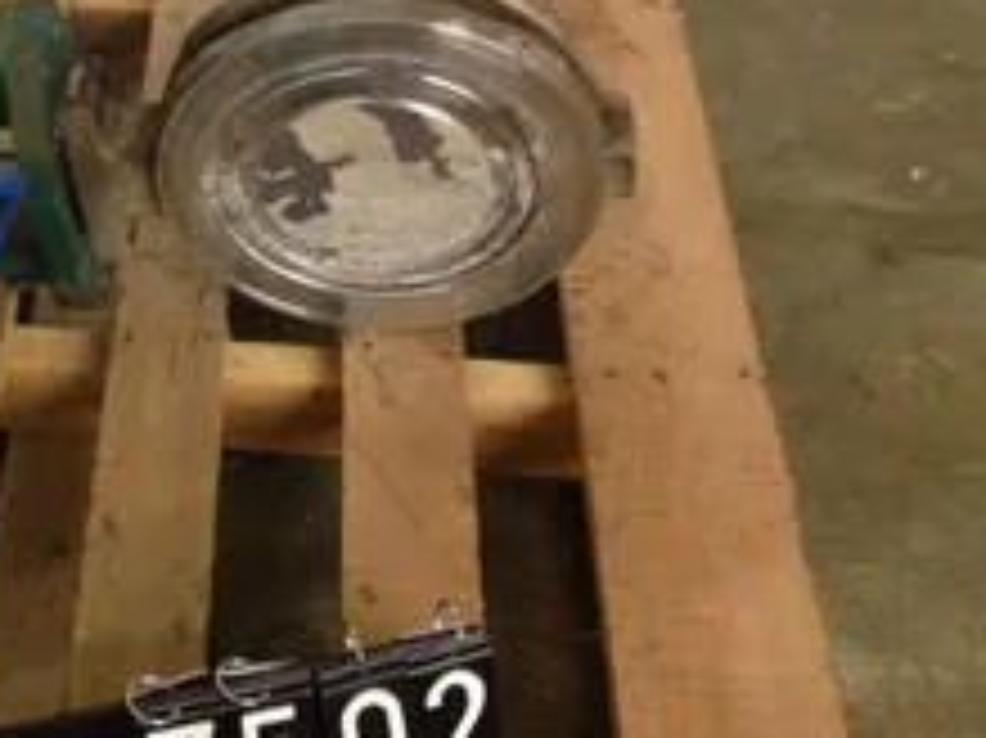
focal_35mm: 64
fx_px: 1822
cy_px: 225
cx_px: 126
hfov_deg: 29.2
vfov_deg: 22.8
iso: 250
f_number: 2.4
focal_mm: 4.28
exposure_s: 1/20
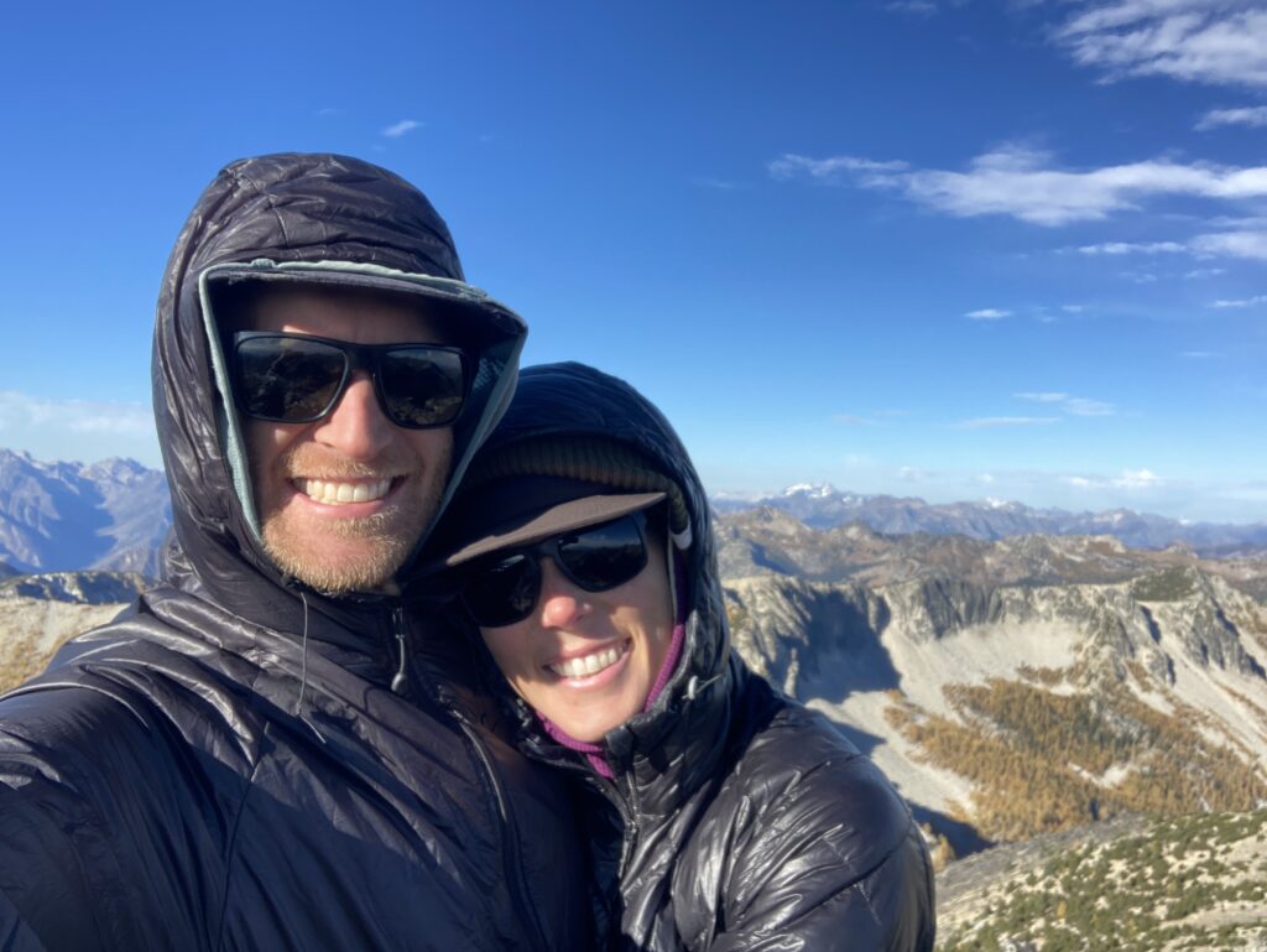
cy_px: 476
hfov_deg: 56.8
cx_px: 634
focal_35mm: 32
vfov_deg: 44.2
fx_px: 1172
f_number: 2.2
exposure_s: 1/403
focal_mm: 2.87
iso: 20
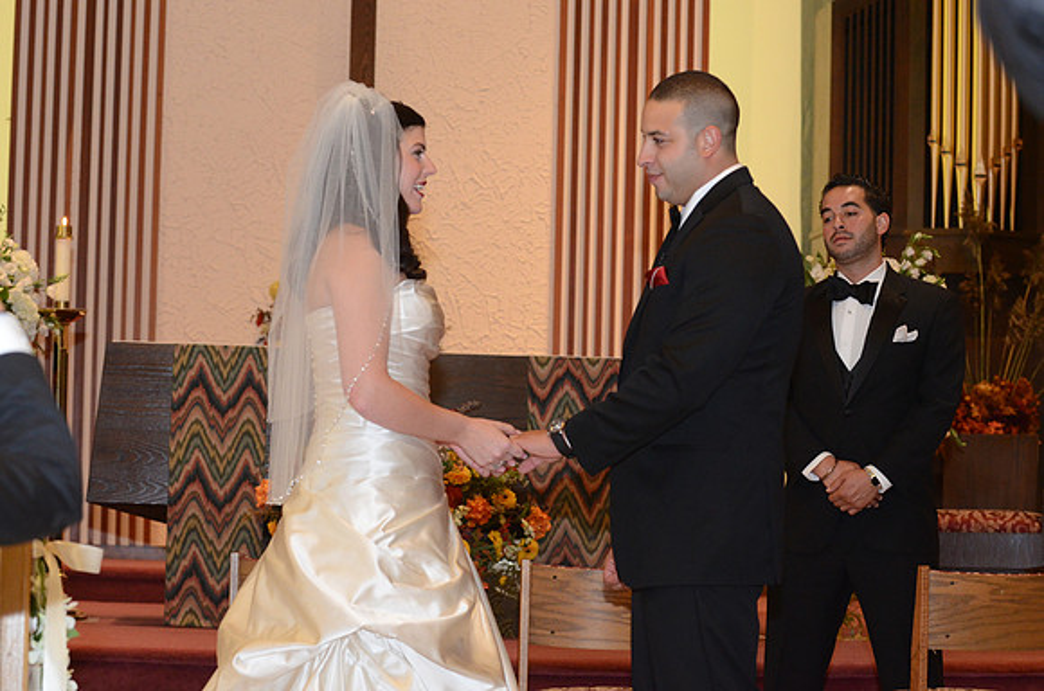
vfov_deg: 13.0
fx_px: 3038
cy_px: 346
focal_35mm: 105
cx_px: 522
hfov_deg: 19.5
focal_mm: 70
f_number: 6.3
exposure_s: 1/80
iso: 2000
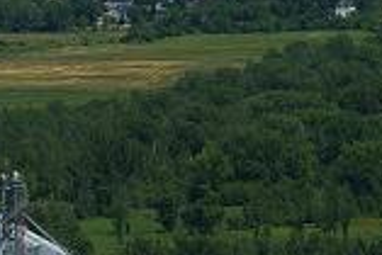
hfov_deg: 5.1
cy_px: 470
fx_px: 4238
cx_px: -120
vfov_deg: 3.4
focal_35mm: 399
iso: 160
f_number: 5.6
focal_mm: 70
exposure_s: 1/1000
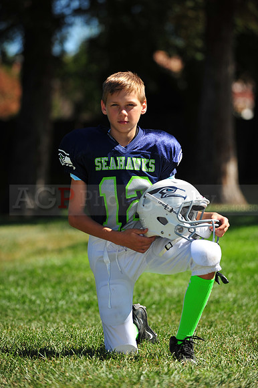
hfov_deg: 7.4
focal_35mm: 185
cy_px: 194
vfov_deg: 11.1
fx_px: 1991
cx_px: 129
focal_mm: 185
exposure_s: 1/2500
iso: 400
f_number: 4.5
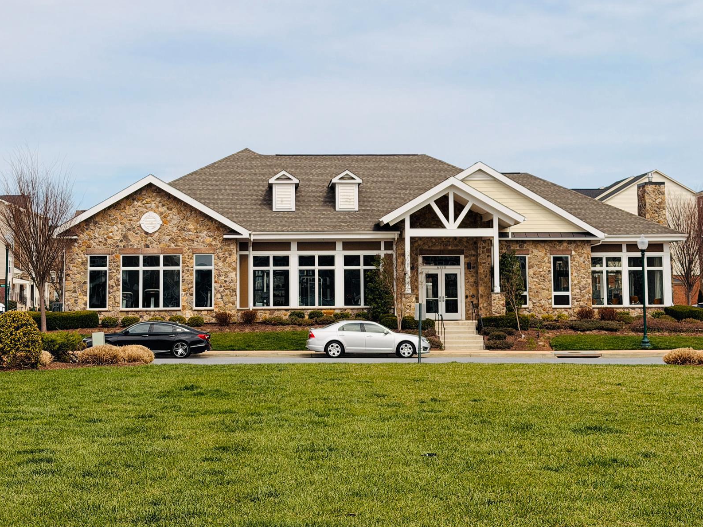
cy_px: 198
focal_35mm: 62
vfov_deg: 23.6
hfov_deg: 31.2
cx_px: 332
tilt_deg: +5.3
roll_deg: +0.8
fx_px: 1259
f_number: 1.78
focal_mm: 6.76
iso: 64
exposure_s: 1/8772
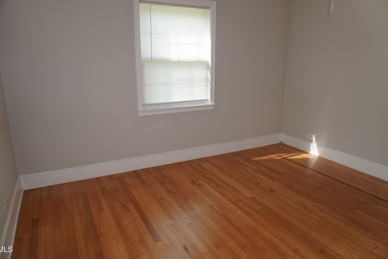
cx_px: 193
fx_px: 269
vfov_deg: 51.3
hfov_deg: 71.5
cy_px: 127
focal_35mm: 25
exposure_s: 1/60
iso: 100
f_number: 4
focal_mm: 16
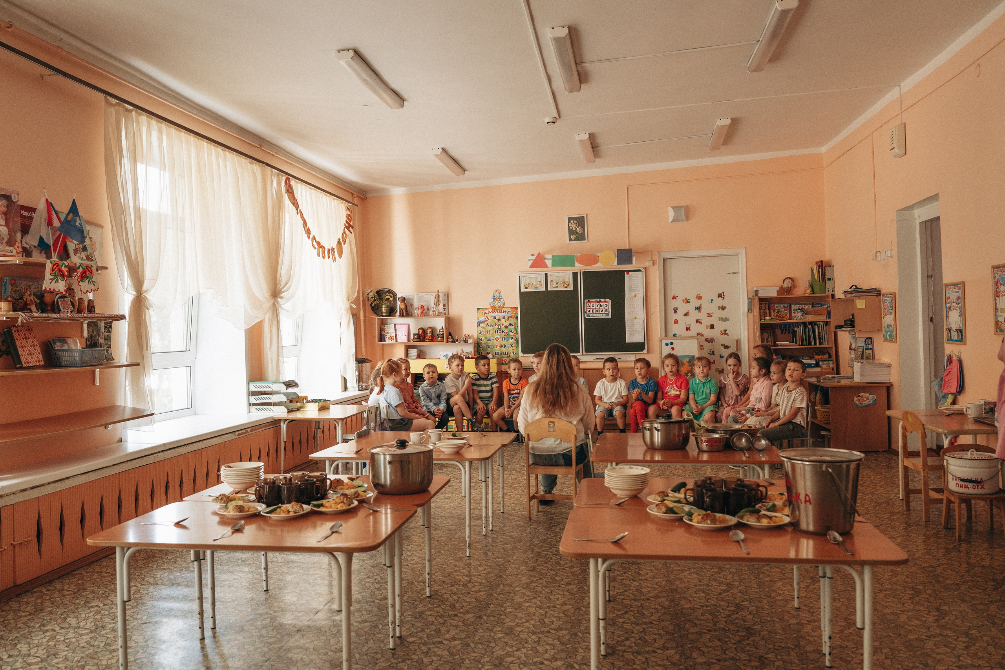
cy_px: 335
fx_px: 782
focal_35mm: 28
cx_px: 502
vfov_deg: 46.4
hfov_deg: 65.5
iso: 3200
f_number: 4.5
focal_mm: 28
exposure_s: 1/320
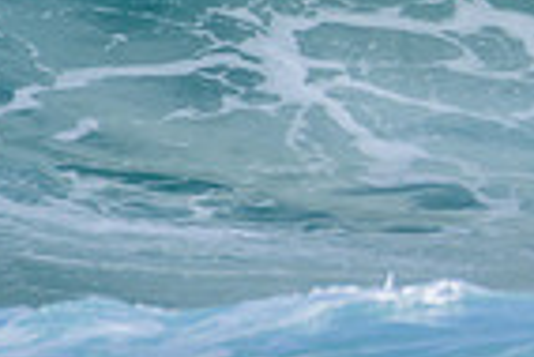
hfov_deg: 0.5
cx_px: 887
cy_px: -197
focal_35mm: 4089
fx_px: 60715
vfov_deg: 0.3
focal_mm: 1000
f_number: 11
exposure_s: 1/2000
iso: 900
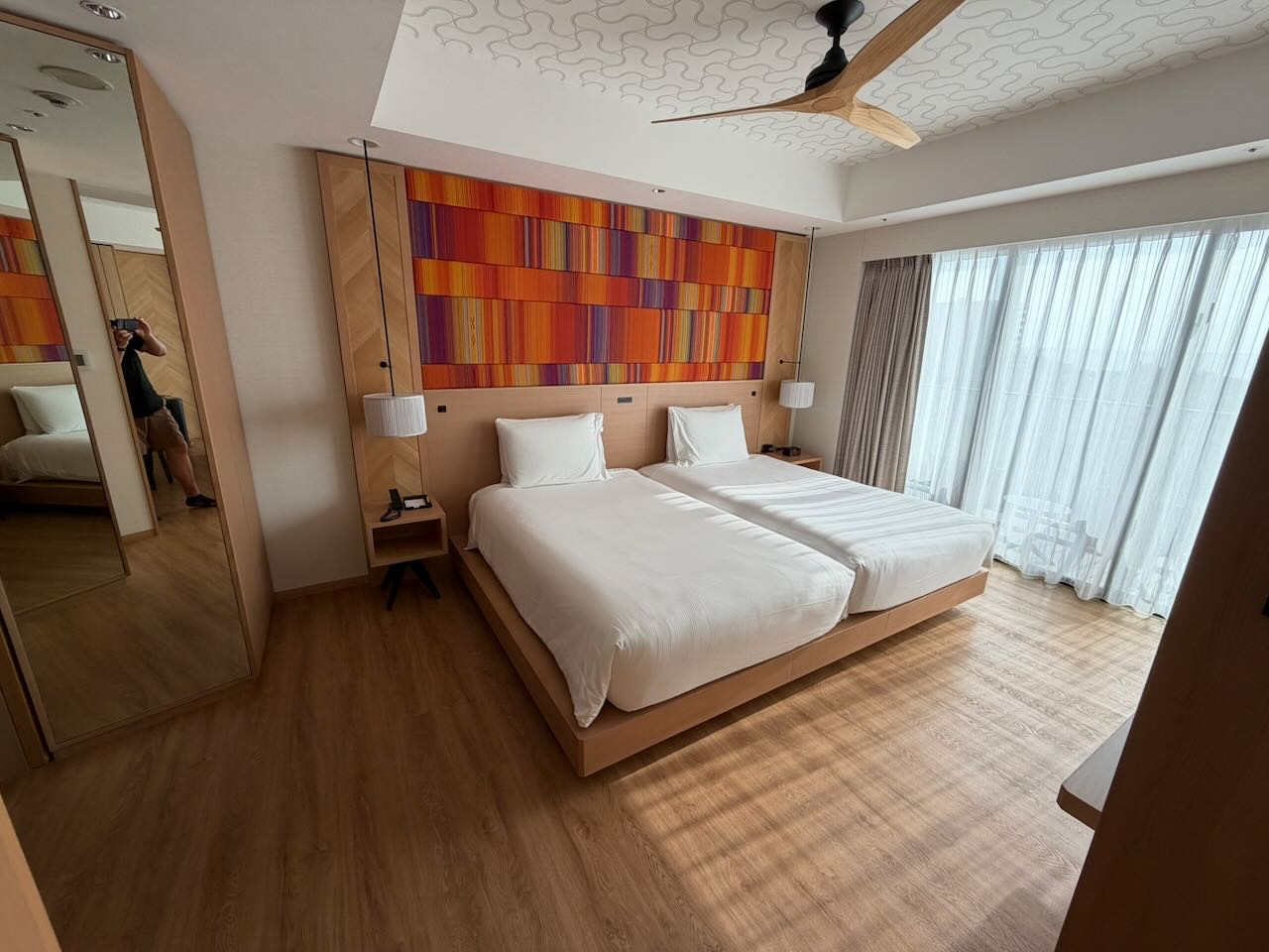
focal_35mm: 14
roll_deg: -1.0
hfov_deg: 102.1
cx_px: 634
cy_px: 476
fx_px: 513
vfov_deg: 85.7
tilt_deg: -16.0
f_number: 2.2
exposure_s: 1/502
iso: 50
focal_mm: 2.22
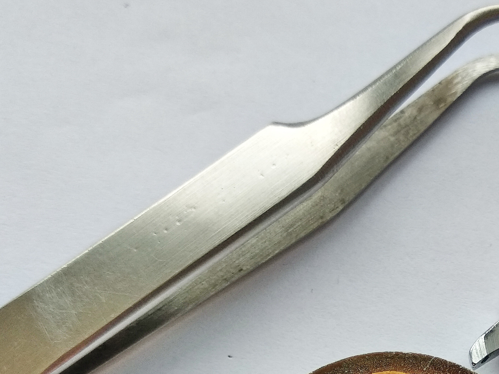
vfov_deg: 24.4
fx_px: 822
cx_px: 474
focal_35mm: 57
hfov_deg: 31.7
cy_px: 382
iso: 160
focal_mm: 3.81
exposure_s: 1/100
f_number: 2.2
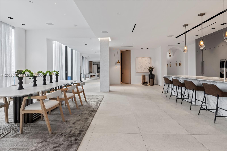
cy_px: 76
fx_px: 107
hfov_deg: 93.3
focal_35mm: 17
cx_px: 114
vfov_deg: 70.4
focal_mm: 17
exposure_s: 1/60
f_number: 6.3
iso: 1000
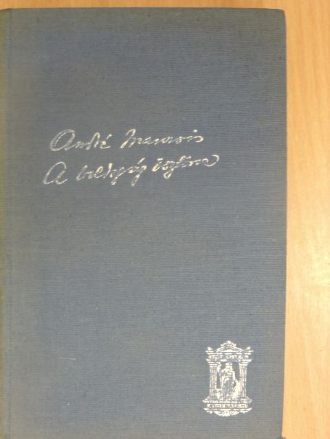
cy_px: 220
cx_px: 165
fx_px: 826
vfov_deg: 29.8
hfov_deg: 22.6
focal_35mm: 65
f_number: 4.2
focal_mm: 11.6
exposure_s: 1/8
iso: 500
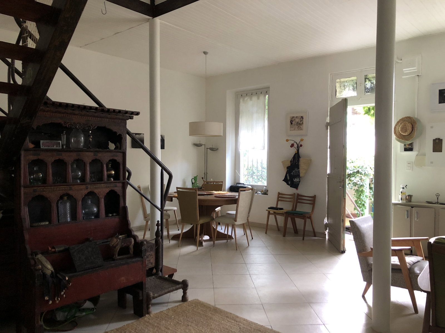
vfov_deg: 49.7
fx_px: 360
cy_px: 166
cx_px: 222
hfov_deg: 63.4
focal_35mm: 28
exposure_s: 1/15
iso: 80
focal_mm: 3.99
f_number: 1.8
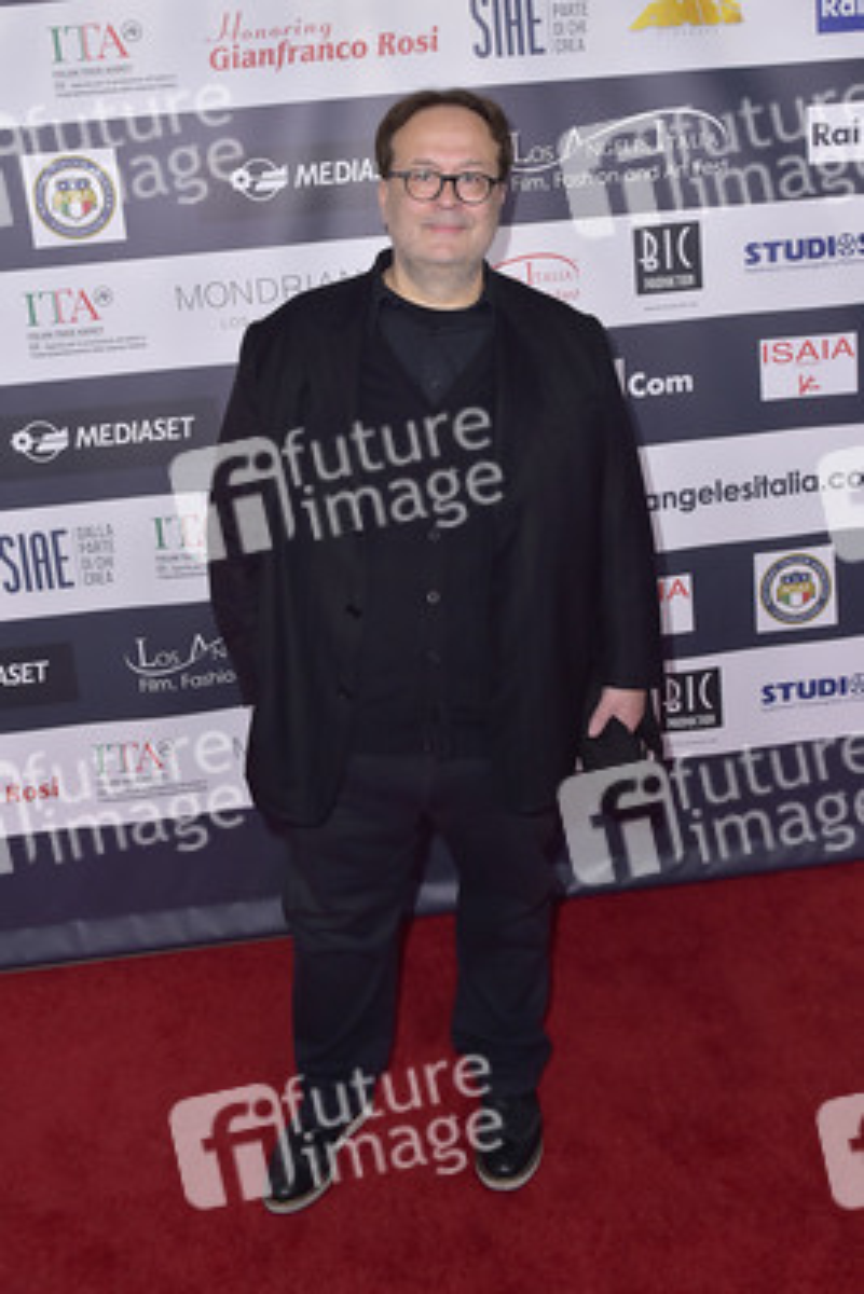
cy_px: 647
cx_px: 432
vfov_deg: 63.6
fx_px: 1043
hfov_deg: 45.0
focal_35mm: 29
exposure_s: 1/320
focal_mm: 29
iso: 500
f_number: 6.3
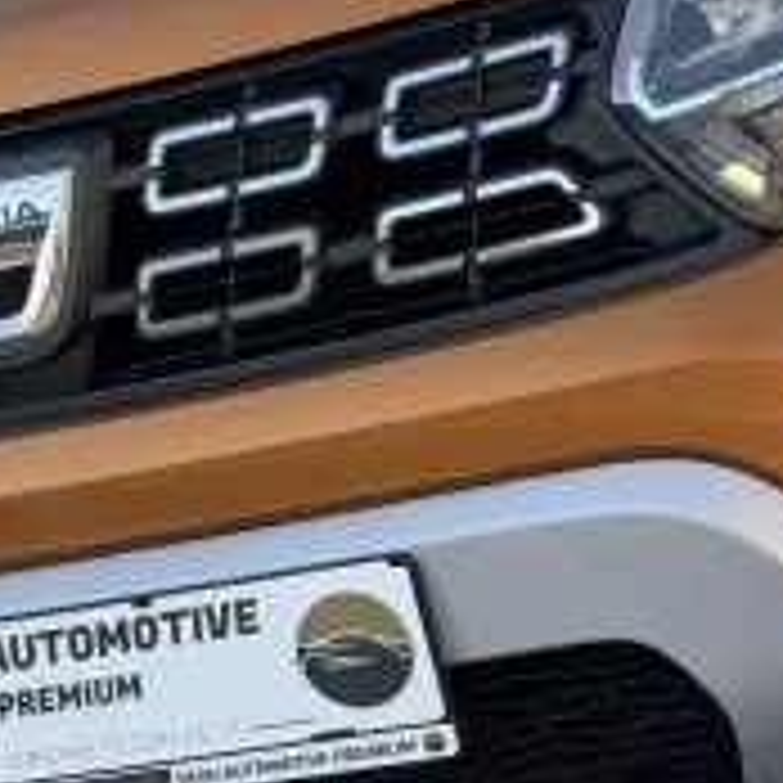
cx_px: 76
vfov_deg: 9.5
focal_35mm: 183
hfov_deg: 9.5
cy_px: 243
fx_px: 4683
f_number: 2.8
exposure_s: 1/129
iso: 40
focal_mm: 16.89
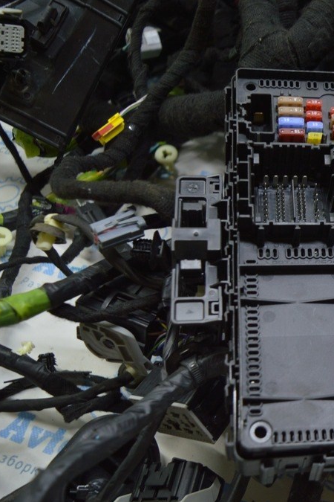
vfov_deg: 39.6
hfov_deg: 25.4
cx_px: 347
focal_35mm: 50
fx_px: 696
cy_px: 252
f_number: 3.8
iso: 400
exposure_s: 1/60
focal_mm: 22
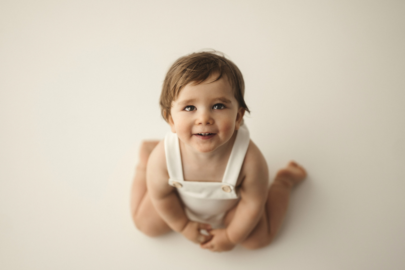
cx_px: 202
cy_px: 135
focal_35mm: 50
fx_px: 562
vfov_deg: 27.0
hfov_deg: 39.6
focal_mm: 50
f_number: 1.4
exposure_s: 1/800
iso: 200
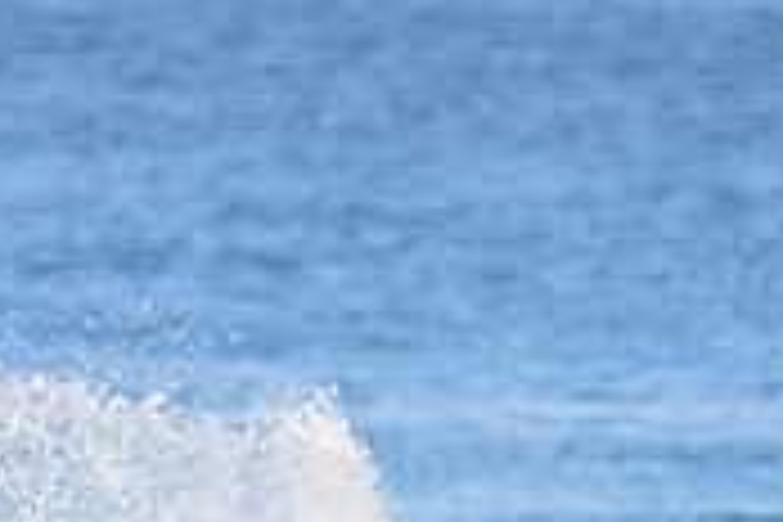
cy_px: 785
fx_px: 57894
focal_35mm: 2662
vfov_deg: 0.5
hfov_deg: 0.8
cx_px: 130
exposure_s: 1/2000
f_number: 11
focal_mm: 800
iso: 2800
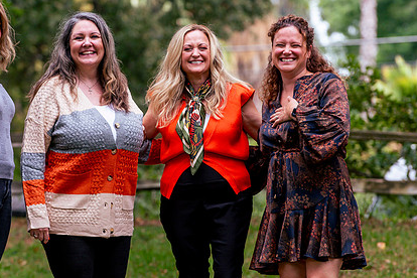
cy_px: 129
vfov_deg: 4.9
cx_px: 141
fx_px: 3243
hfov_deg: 7.4
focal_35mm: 280
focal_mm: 200
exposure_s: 1/250
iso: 200
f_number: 5.6
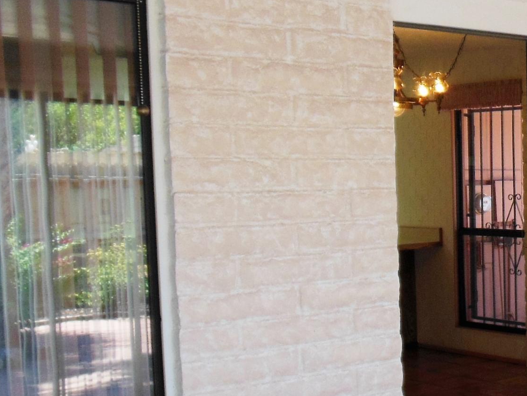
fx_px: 1020
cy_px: 272
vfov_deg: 21.8
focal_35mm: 67
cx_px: 628
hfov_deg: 26.0
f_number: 3.2
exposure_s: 1/100
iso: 125
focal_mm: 4.5
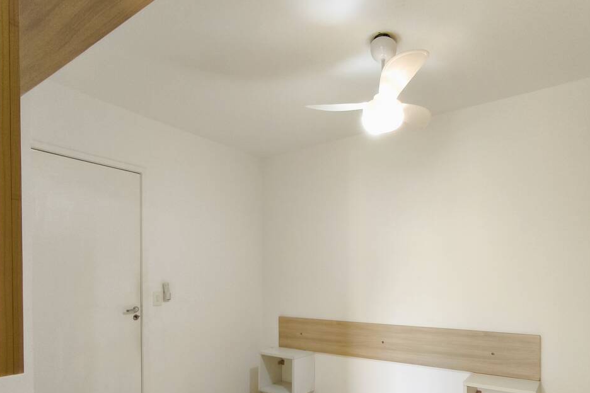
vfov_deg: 51.6
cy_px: 279
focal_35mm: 24
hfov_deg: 73.4
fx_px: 393
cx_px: 336
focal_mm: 1.91
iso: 200
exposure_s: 1/30
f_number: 2.2
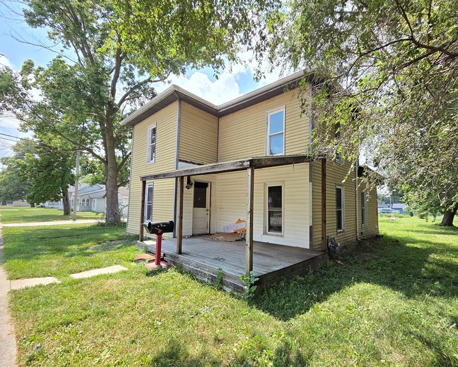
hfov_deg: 96.3
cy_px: 197
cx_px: 257
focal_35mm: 15
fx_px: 203
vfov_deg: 83.9
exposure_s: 1/684
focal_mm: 2.2
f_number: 2.2
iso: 50
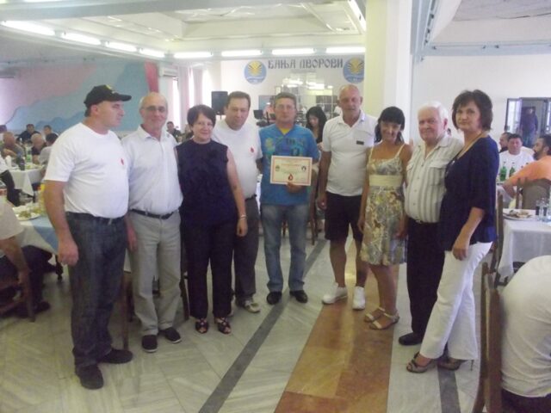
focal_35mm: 29
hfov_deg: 61.7
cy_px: 206
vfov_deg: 48.2
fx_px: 462
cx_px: 276
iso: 800
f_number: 3.3
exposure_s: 1/60
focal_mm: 4.1
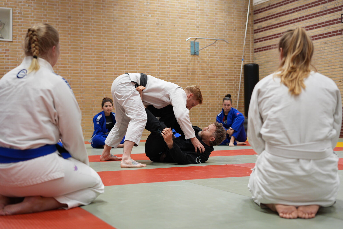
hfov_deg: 38.2
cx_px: 176
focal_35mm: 52
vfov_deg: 26.0
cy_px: 114
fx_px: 496
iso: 1250
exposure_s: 1/160
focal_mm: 50
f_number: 2.8
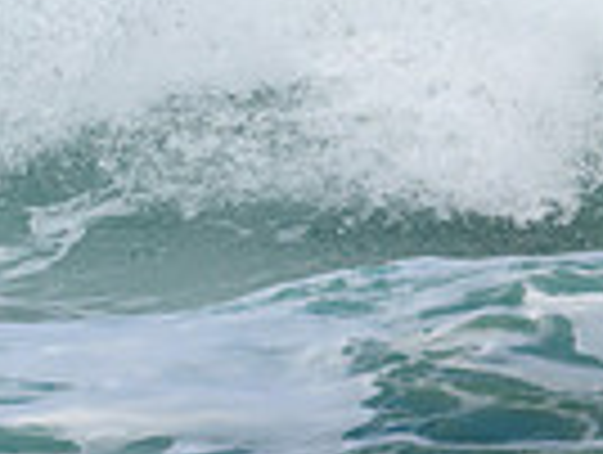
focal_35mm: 3321
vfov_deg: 0.4
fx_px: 57955
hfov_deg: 0.6
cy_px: -209
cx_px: -549
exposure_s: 1/2000
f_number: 11
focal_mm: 800
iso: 1100
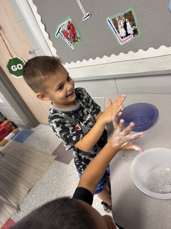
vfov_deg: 71.6
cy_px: 114
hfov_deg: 56.8
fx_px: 158
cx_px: 86
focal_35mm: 24
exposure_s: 1/60
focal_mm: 6.76
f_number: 1.78
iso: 200
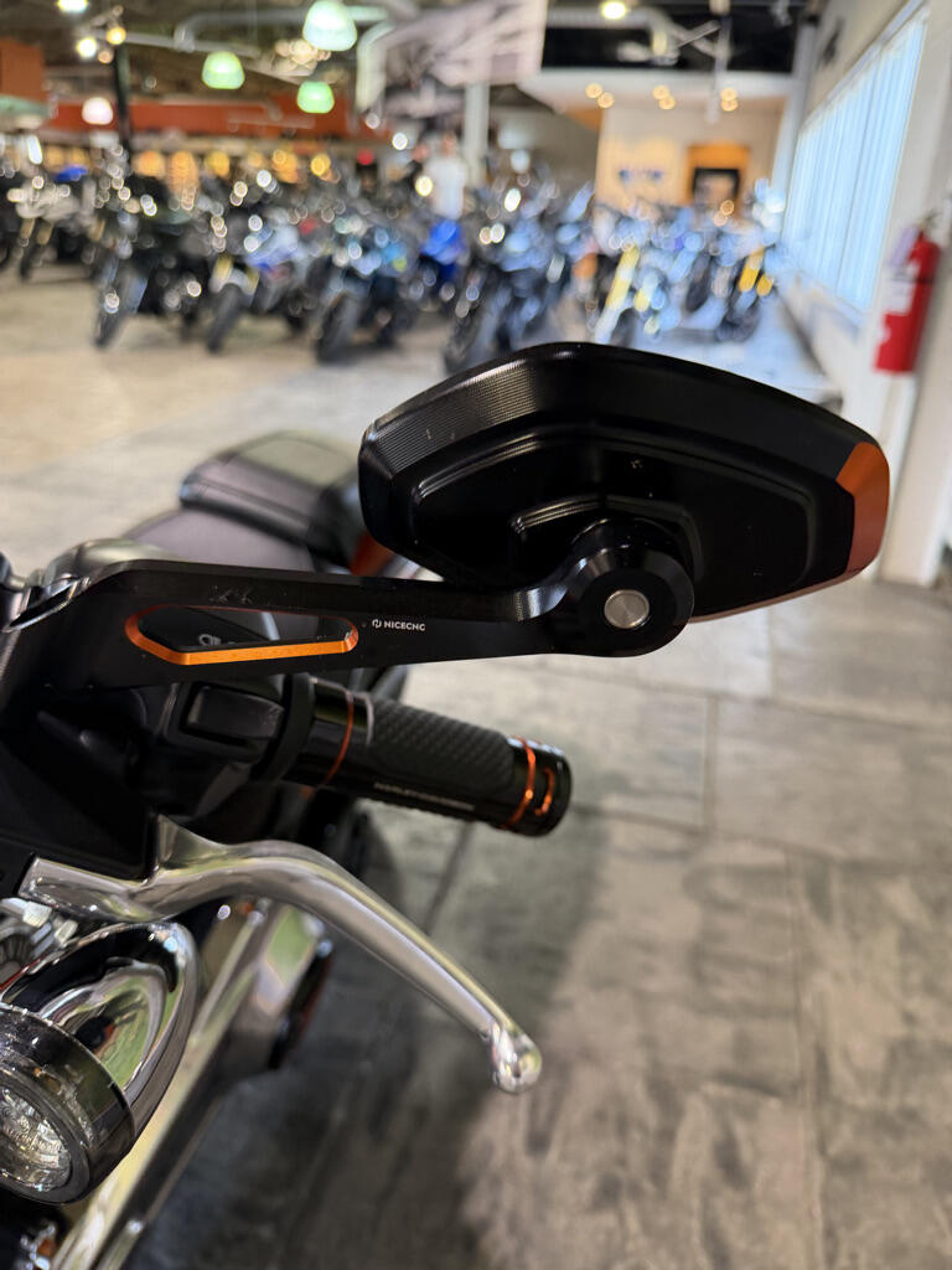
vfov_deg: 71.6
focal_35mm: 24
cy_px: 635
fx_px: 880
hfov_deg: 56.8
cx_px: 476
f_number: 1.78
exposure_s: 1/60
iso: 200
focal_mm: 6.76
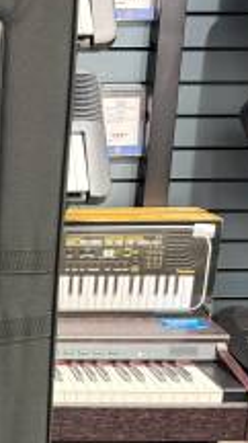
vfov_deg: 33.0
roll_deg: +0.9
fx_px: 739
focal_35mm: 63
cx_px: -111
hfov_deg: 17.4
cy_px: 310
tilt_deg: -17.2
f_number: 1.78
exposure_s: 1/60
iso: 320
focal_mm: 6.76
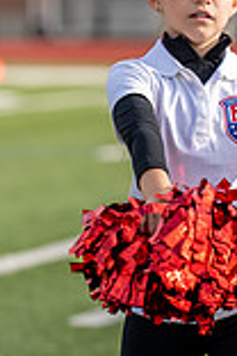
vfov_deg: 3.7
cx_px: 292
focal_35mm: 553
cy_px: 216
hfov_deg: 2.5
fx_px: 5460
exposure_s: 1/3200
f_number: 2.8
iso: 250
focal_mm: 132
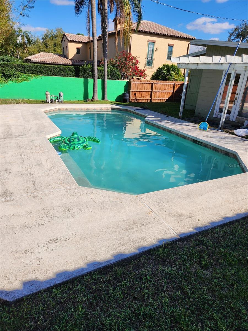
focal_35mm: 23
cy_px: 166
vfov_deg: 73.9
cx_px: 124
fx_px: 220
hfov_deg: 58.9
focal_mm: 5.4
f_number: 1.8
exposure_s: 1/2216
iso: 20
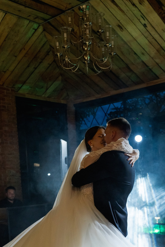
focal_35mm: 48
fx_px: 330
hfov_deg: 28.1
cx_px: 92
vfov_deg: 39.8
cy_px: 190
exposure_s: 1/200
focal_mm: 28
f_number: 3.2
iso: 3200
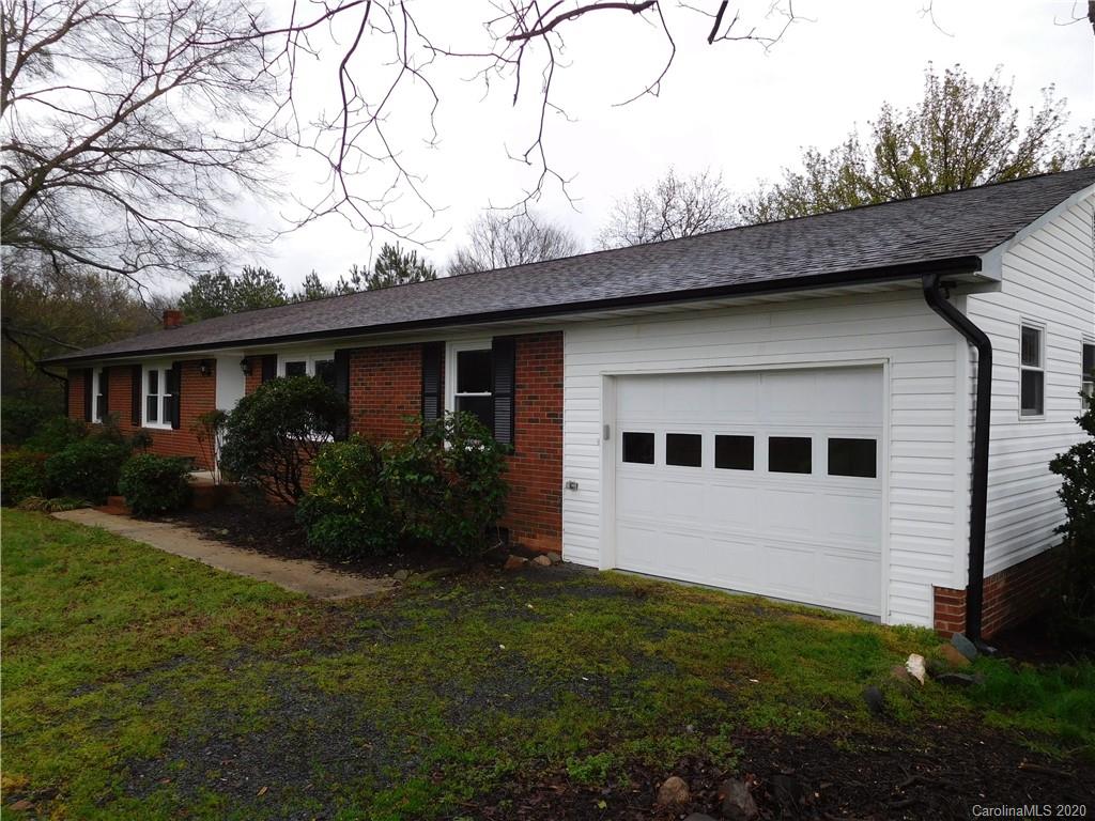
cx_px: 548
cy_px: 410
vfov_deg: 54.9
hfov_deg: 69.4
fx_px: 791
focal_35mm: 25
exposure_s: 1/400
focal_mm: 4.5
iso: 125
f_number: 3.4
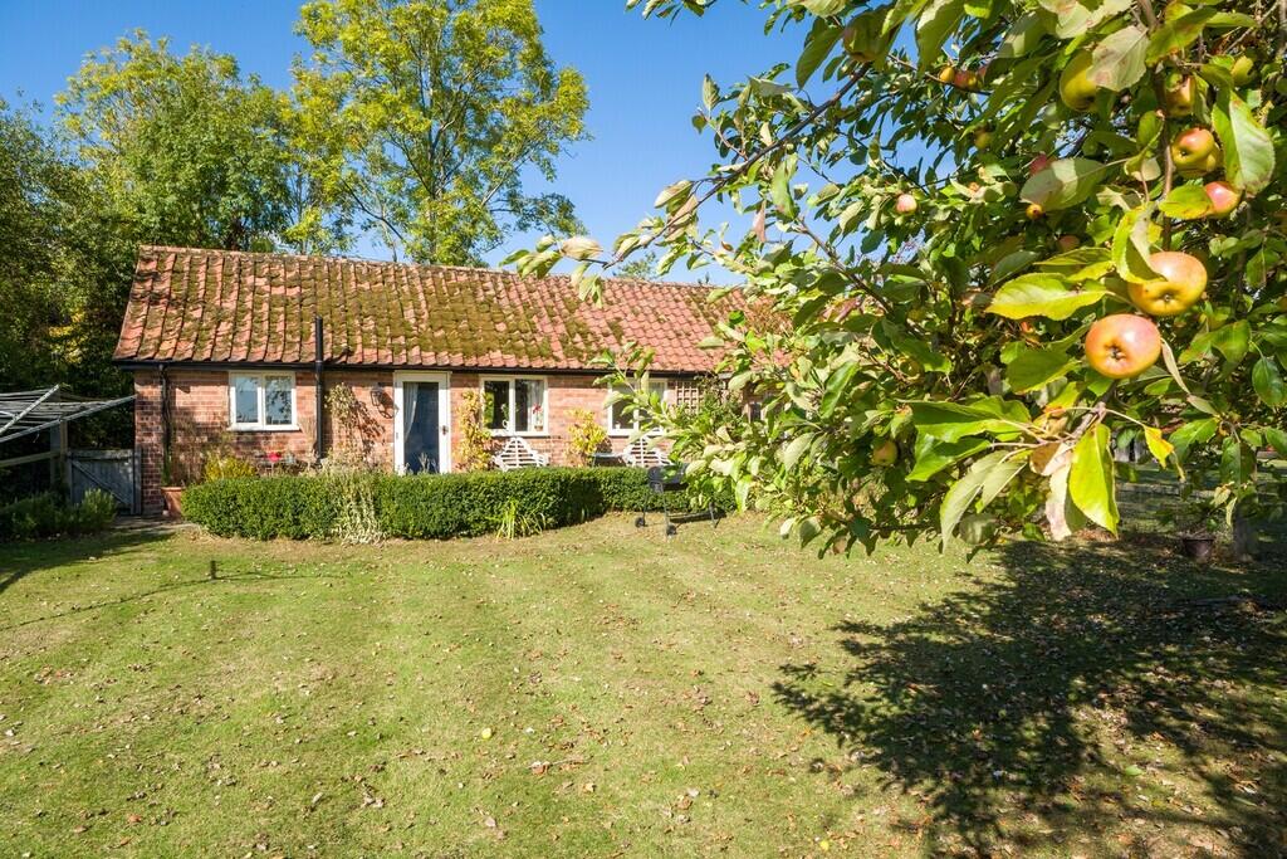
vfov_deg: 59.5
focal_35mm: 21
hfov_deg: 81.2
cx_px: 644
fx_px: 751
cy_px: 430
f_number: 10
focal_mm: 13.9
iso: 160
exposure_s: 1/125
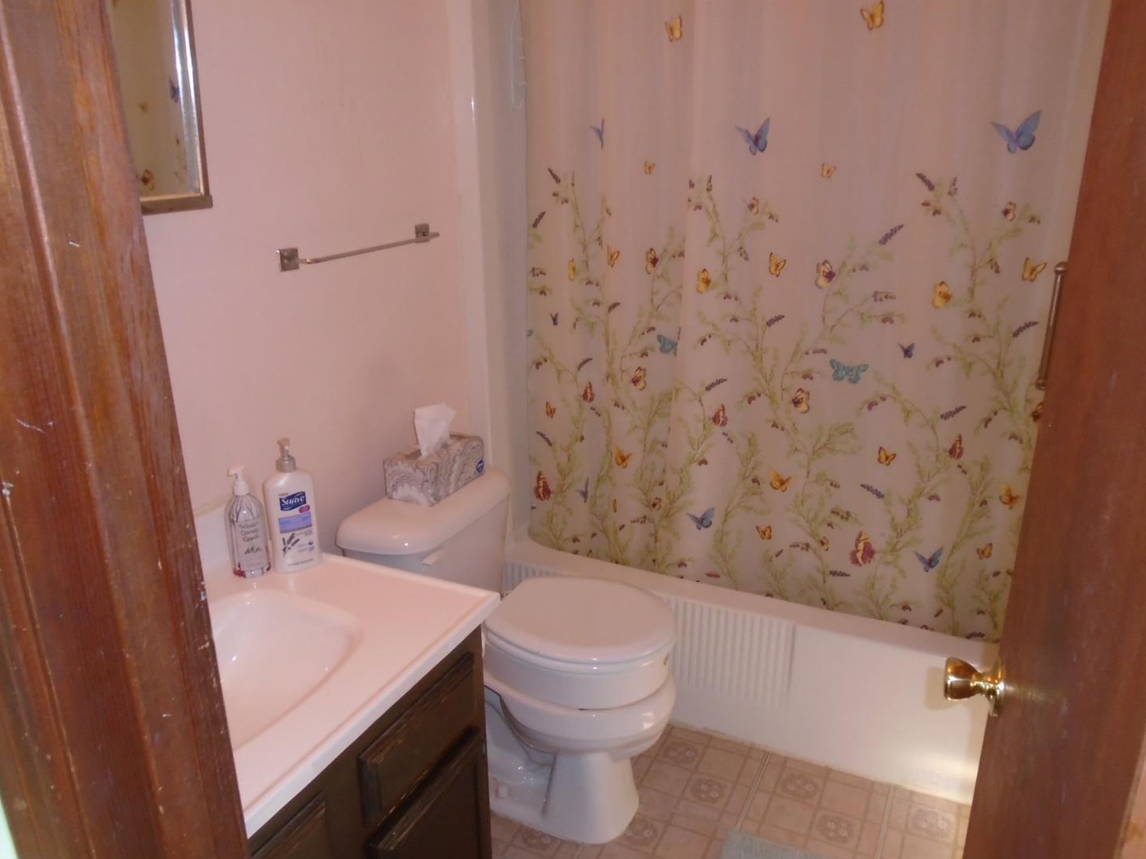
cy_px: 445
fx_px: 894
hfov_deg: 65.3
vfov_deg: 51.3
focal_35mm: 27
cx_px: 572
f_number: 3.2
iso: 200
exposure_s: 1/30
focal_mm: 4.6
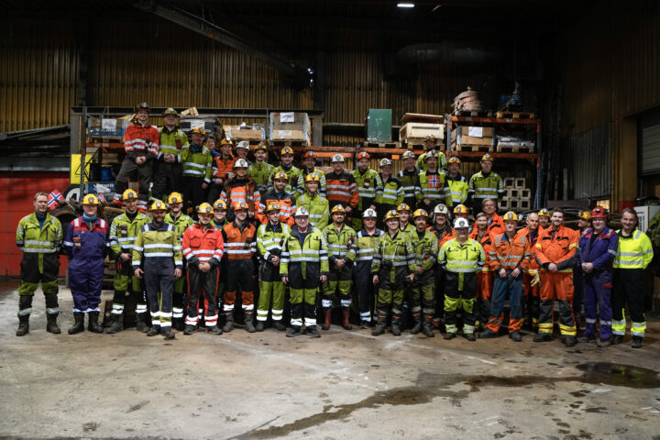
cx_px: 330
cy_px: 220
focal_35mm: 35
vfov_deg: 37.9
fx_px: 642
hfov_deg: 54.4
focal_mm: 35
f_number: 2.2
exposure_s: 1/125
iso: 1250
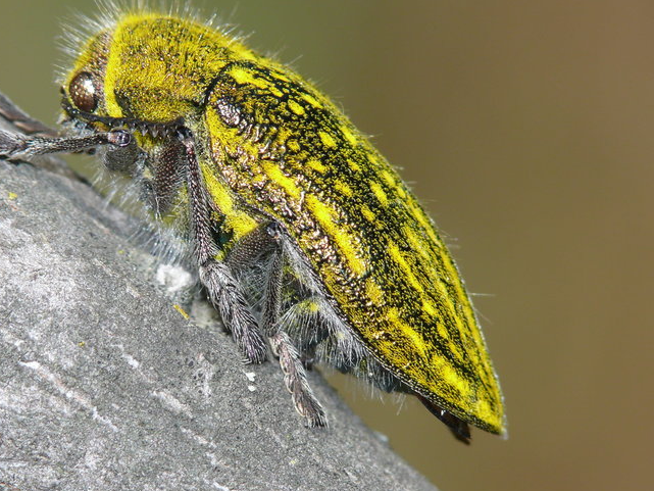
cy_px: 244
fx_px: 9127
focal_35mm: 483
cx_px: 224
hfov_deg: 4.1
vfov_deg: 3.1
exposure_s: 1/500
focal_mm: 76.8
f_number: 7.1
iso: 100
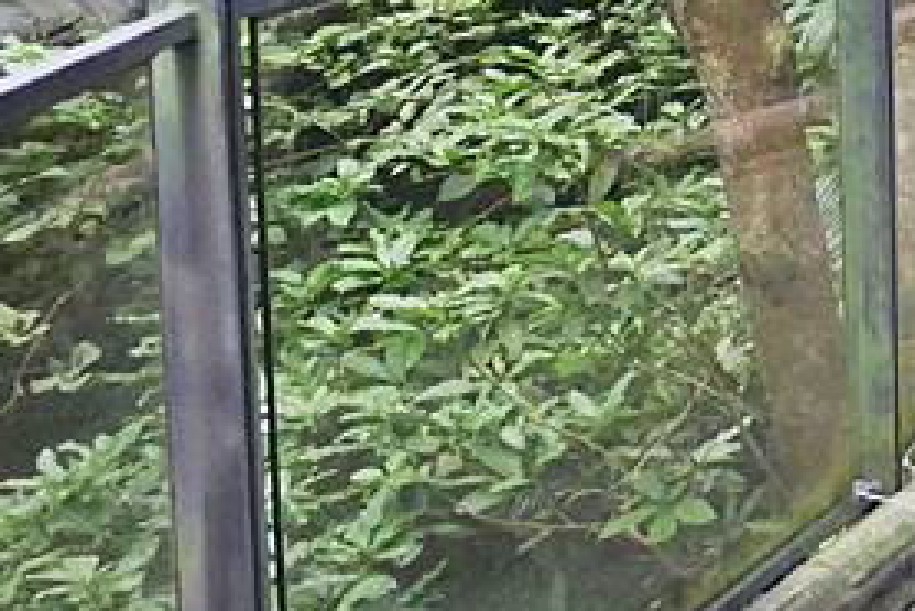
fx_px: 2670
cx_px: 1440
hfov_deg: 17.2
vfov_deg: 12.2
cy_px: -408
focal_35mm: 105
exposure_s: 1/60
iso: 2000
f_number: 2.5
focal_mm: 14
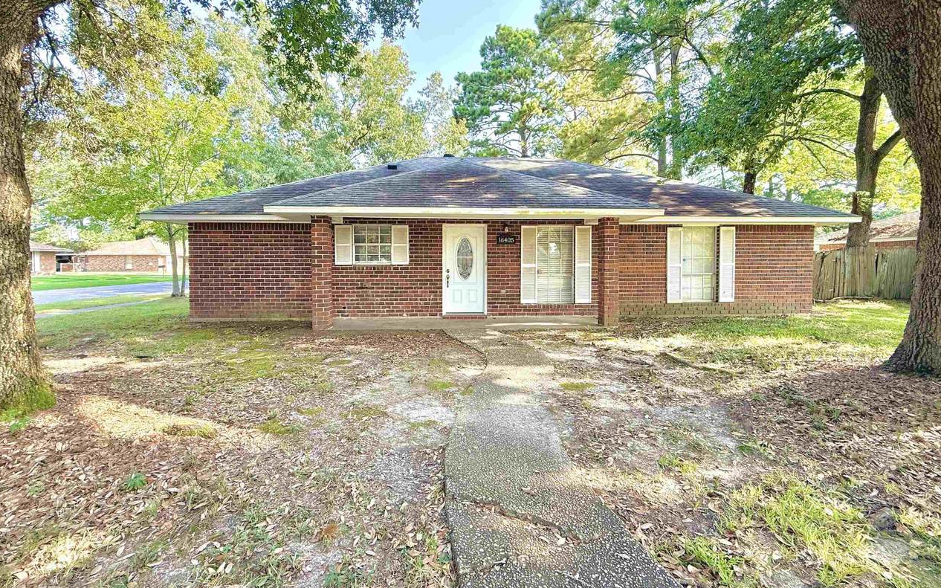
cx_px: 470
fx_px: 385
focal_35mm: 15
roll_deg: -0.1
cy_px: 273
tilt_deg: -2.3
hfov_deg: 101.5
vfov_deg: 74.7
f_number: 2.2
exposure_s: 1/172
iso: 64
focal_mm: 2.22
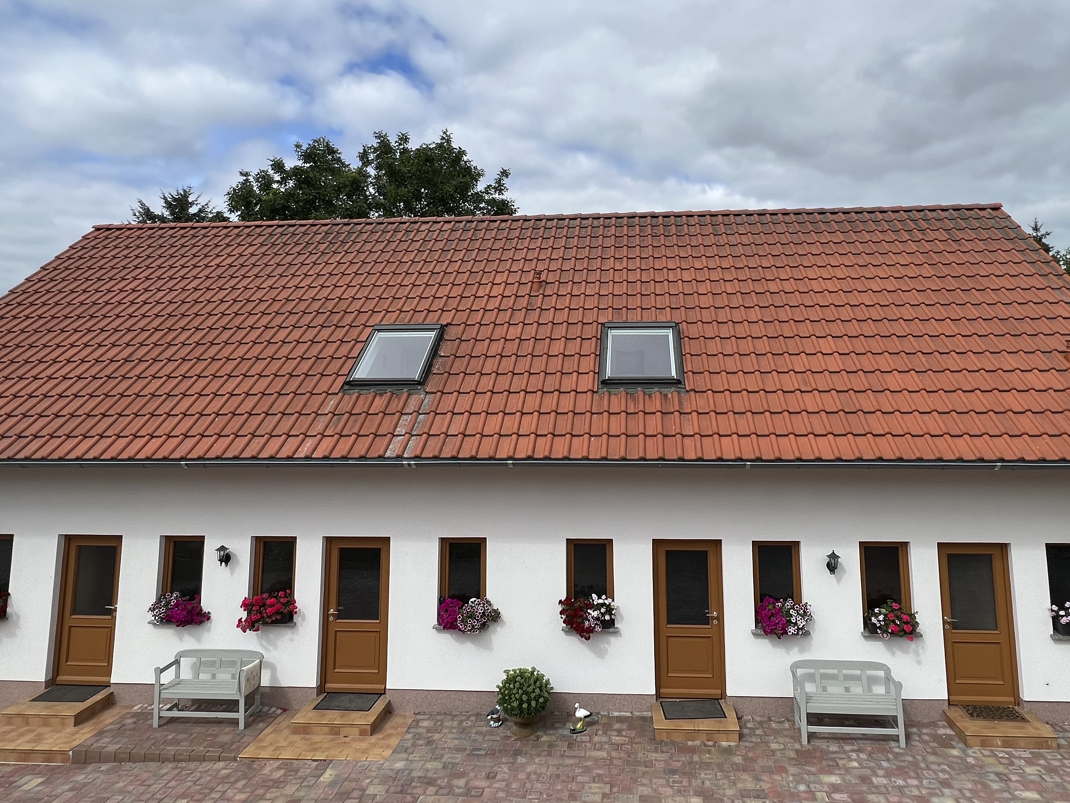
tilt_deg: +7.7
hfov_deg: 78.7
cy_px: 282
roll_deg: +0.9
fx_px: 649
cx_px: 596
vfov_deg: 62.2
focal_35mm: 21
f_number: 1.8
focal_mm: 1.57
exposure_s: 1/1980
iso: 32
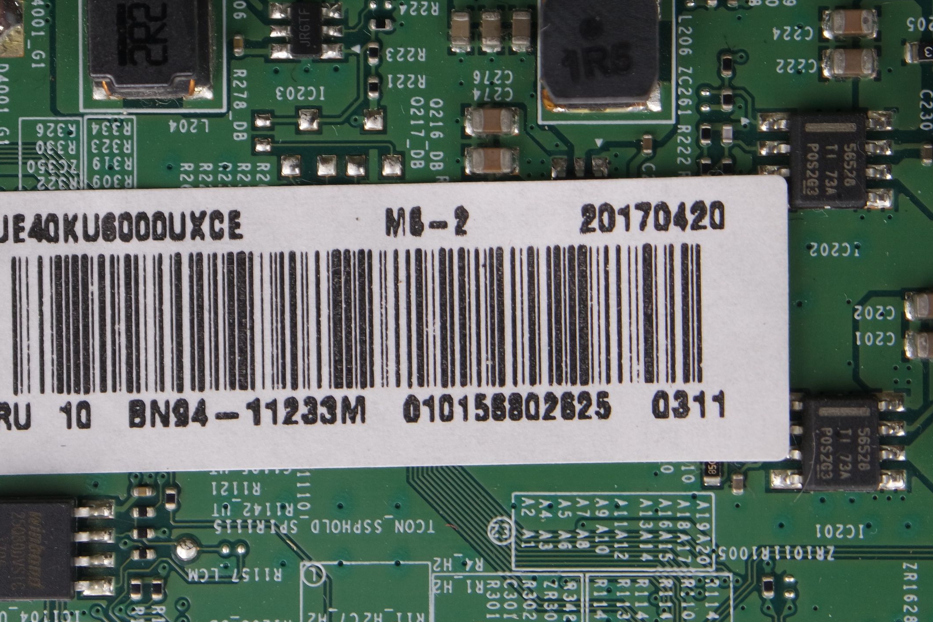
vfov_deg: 13.7
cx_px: 448
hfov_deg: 20.4
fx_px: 2591
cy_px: 311
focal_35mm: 100
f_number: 5.6
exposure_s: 1/80
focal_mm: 27
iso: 200
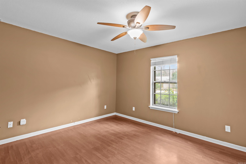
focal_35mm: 16
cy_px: 82
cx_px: 123
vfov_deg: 72.1
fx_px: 113
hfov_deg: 95.0
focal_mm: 11
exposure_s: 1
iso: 400
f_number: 8
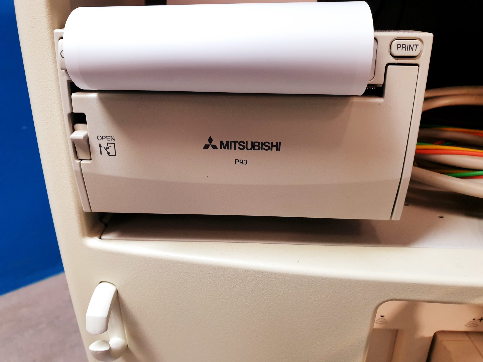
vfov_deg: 53.1
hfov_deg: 67.3
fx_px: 363
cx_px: 242
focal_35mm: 26
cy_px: 181
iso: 250
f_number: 2.4
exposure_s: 1/50
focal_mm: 4.3
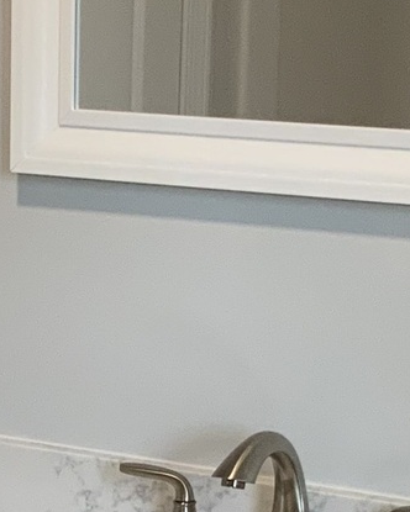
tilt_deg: -12.8
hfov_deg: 9.8
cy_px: 366
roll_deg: -2.0
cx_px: 105
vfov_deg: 12.3
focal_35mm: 157
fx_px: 2381
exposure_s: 1/60
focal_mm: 3
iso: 80
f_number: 1.8
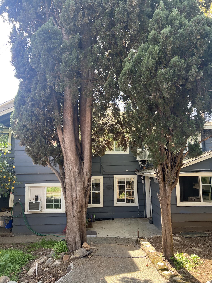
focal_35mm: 26
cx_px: 106
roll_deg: +0.3
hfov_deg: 53.1
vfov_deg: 67.3
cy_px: 142
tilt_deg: +7.0
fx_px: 212
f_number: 1.5
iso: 50
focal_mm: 5.7
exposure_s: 1/241
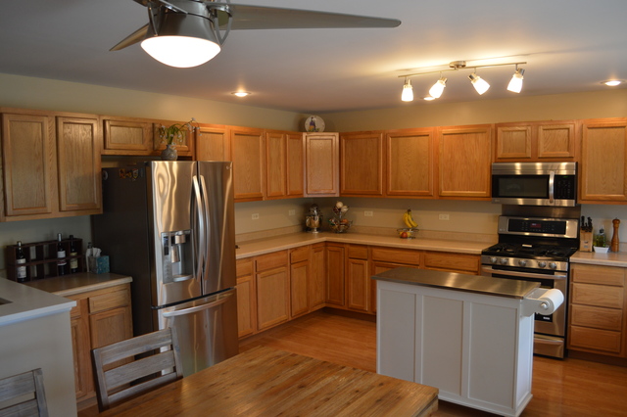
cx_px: 314
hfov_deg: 67.4
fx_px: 470
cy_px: 208
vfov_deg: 47.9
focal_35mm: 27
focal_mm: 18
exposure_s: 1/60
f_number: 3.5
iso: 400
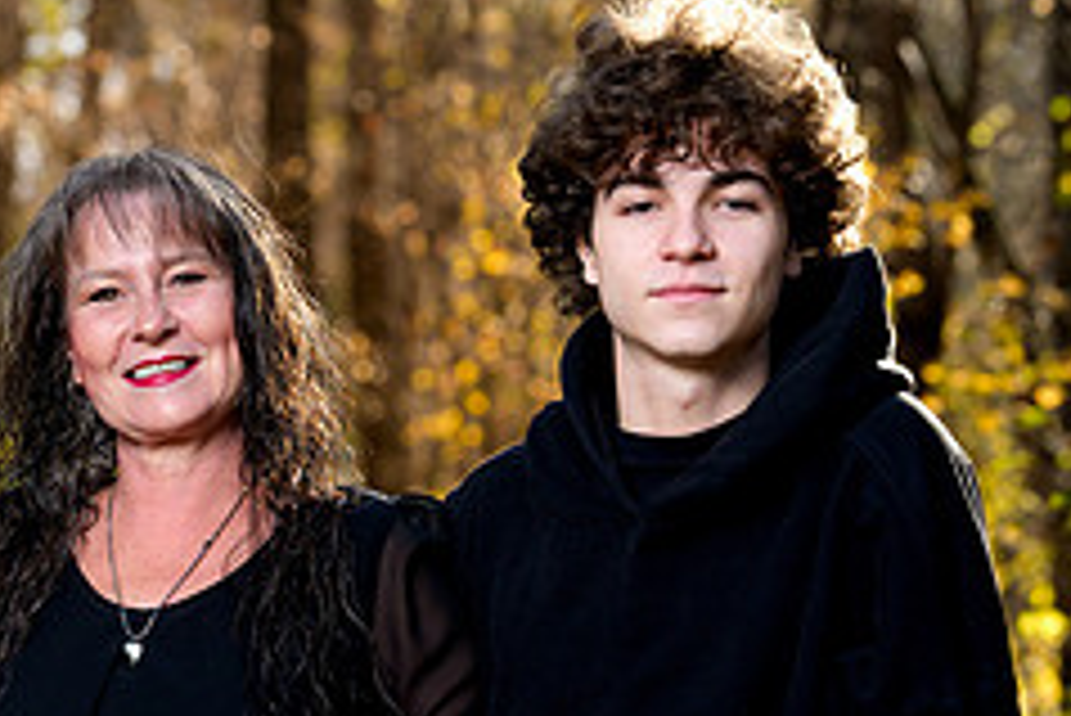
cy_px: 669
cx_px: 72
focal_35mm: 197
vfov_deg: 7.0
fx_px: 5864
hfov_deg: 10.4
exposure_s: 1/160
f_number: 4
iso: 400
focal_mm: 81
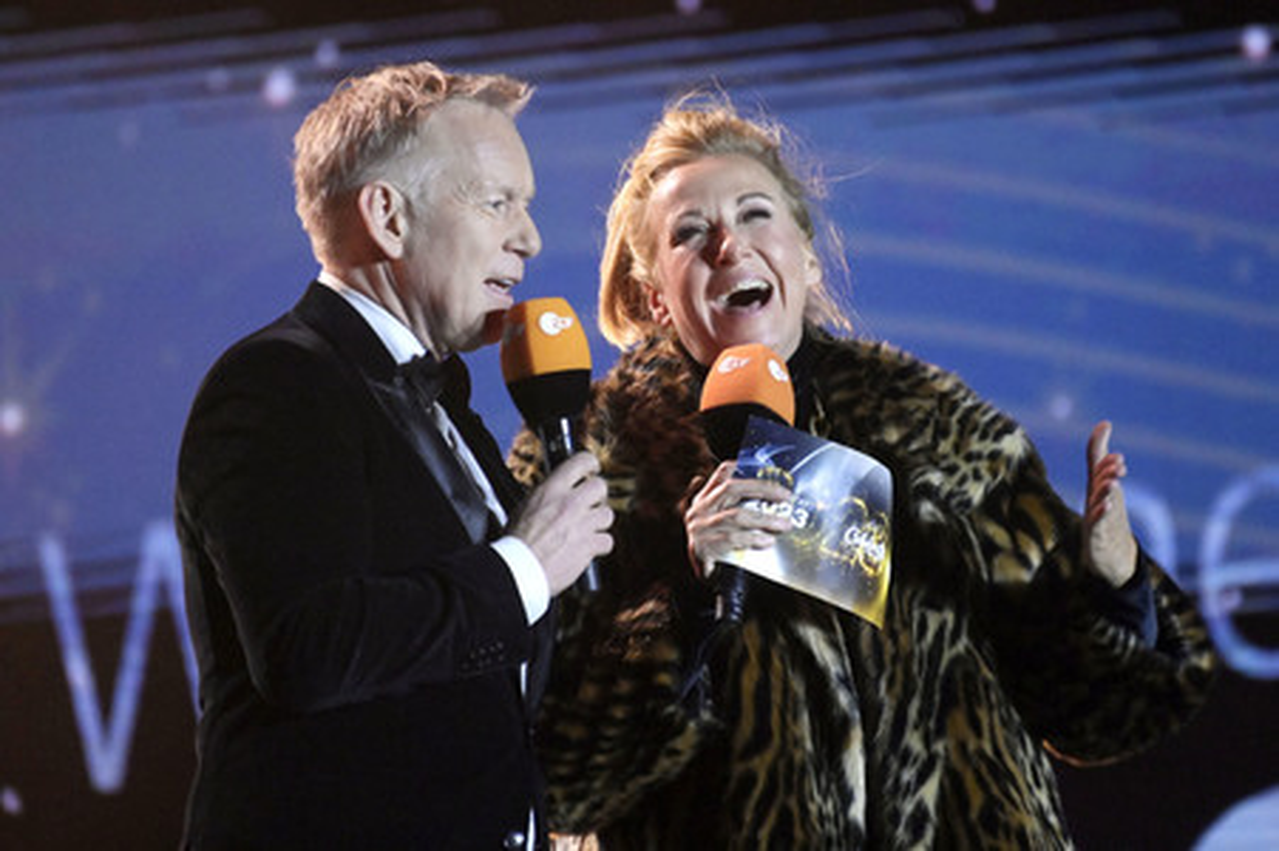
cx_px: 640
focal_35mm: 500
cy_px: 426
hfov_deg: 4.1
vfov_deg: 2.7
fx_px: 17750
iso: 12800
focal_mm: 500
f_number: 5.6
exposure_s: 1/800
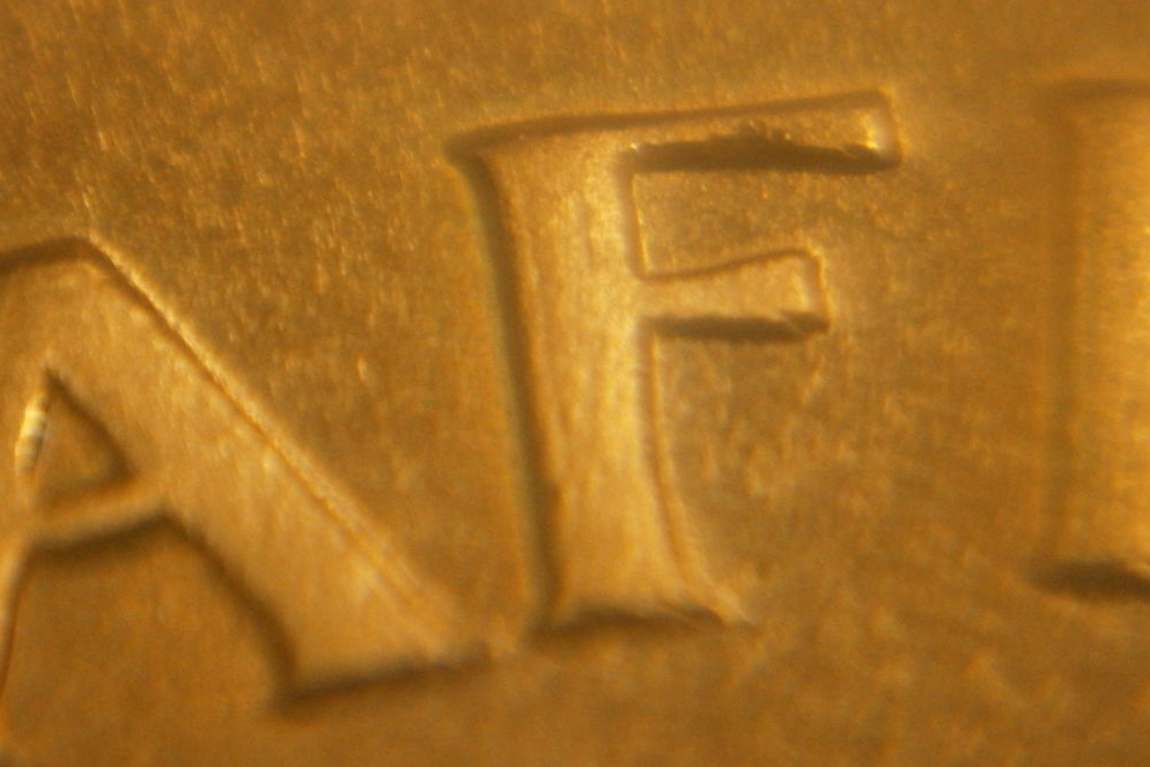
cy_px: 338
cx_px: 576
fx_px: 4345
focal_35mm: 136
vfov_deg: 10.1
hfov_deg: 15.1
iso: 800
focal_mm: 23.5
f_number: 6.5
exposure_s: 1/50
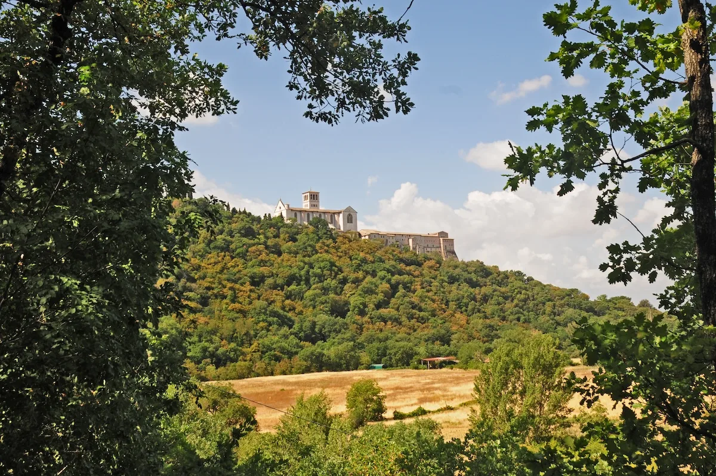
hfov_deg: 46.4
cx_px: 358
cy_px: 238
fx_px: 834
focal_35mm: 42
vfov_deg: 31.8
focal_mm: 28
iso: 320
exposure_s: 1/400
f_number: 10
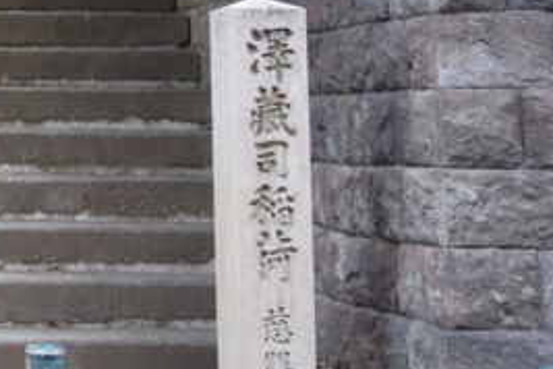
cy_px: -72
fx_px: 1613
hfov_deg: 17.8
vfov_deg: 12.7
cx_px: -224
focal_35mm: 105
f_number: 2.8
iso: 800
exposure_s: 1/80
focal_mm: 13.09
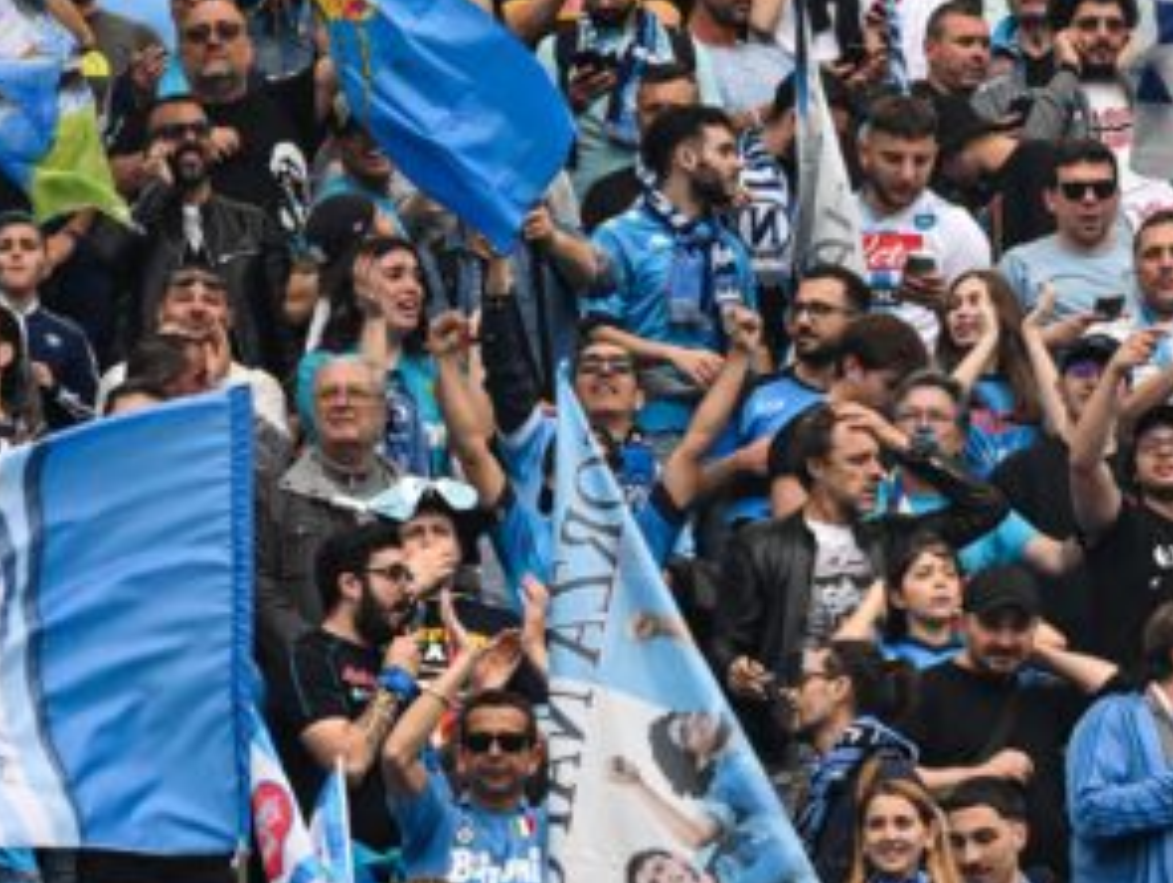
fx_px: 18660
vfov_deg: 2.7
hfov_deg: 3.6
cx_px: 1054
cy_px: -348
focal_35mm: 550
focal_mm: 165
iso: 1000
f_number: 5
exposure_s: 1/1600
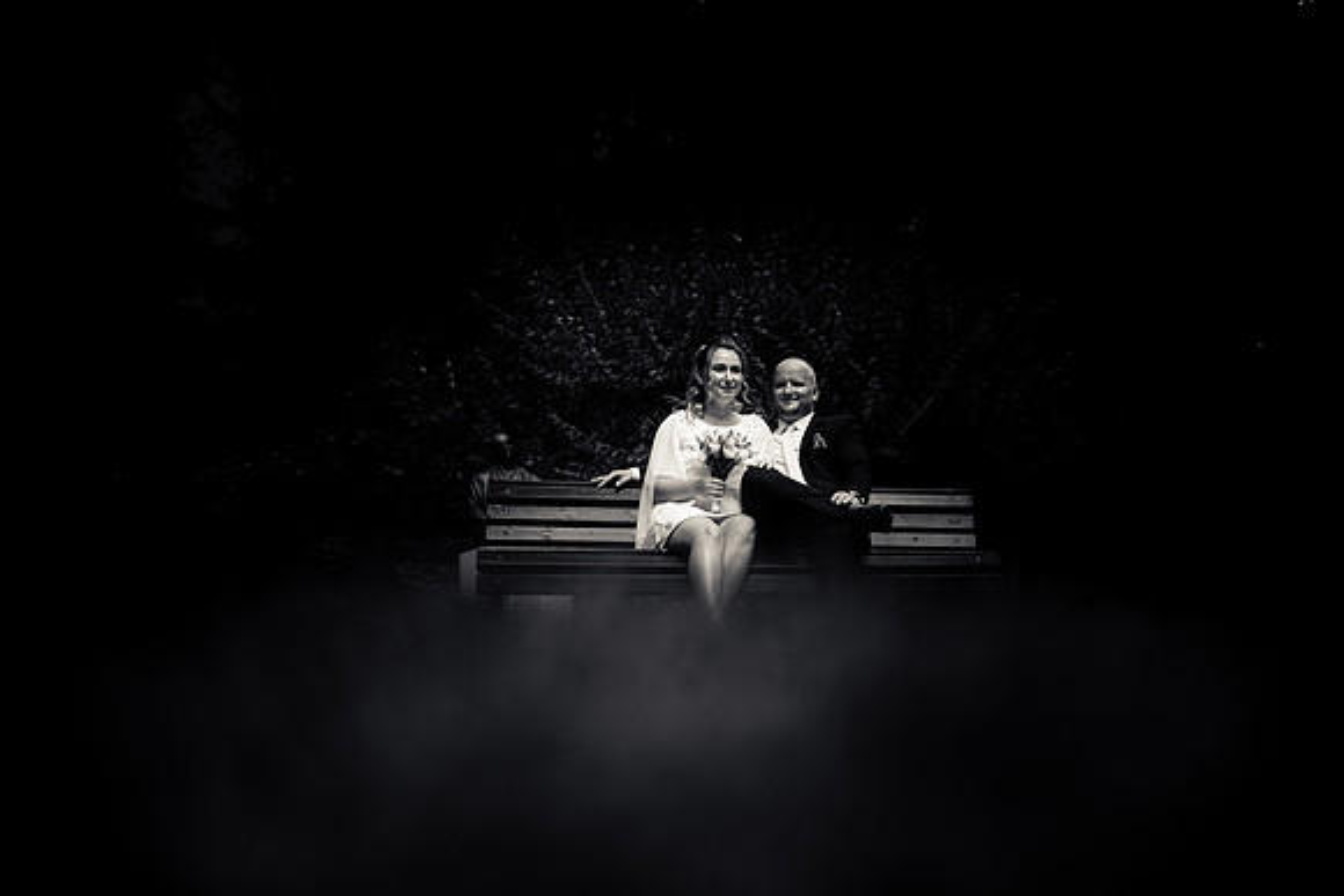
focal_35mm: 62
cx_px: 672
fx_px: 2315
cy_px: 448
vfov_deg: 21.9
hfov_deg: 32.4
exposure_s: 1/400
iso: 200
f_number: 2.8
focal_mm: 62
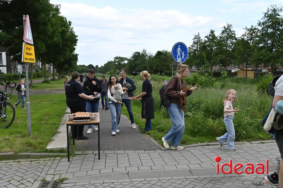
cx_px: 142
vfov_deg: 36.8
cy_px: 94
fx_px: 283
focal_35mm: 36
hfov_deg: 53.2
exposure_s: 1/250
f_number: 5.6
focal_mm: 36
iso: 200
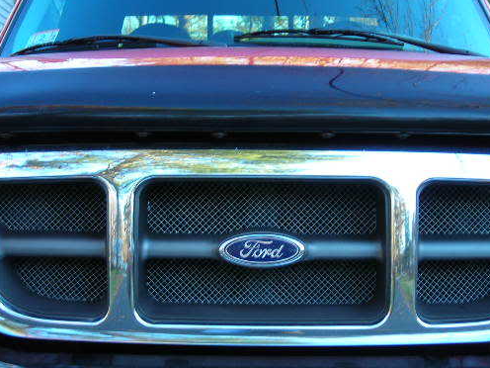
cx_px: 250
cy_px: 186
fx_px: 1005
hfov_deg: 27.4
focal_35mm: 71
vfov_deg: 20.7
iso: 50
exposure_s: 1/15.2
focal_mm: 9.1
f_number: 3.6
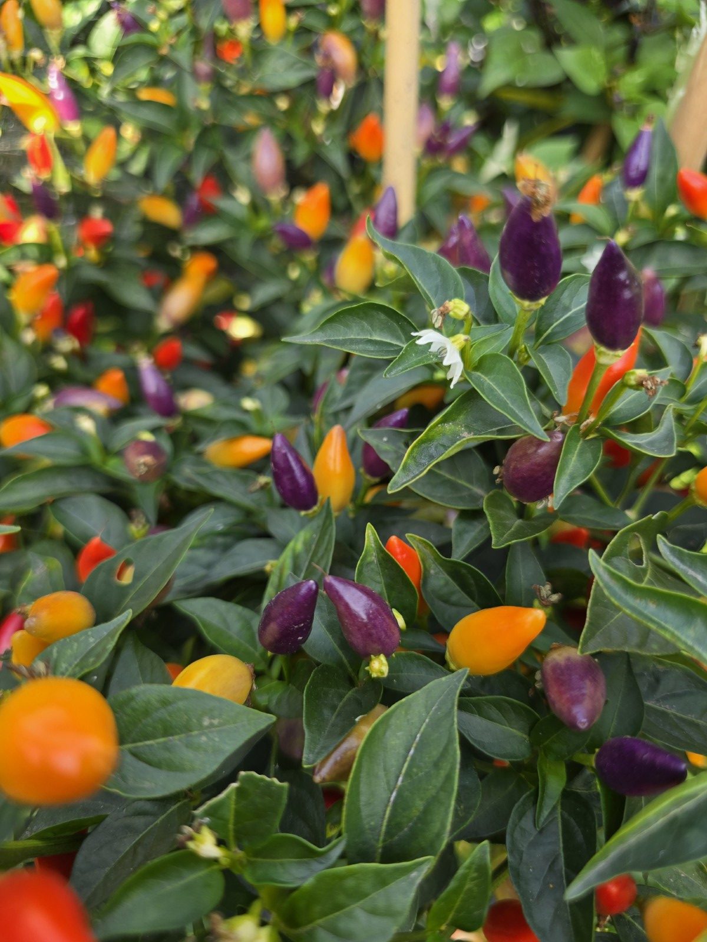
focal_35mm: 23
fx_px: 626
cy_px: 471
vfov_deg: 73.9
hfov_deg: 58.9
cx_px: 354
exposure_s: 1/180
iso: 32
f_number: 1.7
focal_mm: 6.3
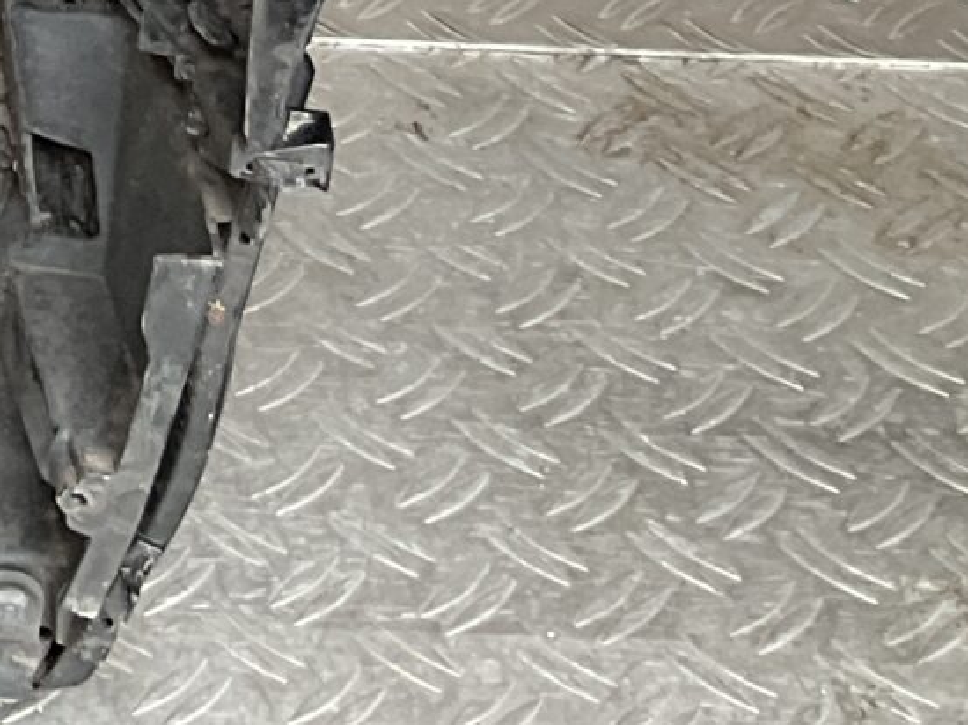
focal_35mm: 135
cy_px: -822
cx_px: -875
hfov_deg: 13.0
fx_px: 3773
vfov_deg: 10.0
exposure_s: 1/120
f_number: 1.8
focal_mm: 3
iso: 20
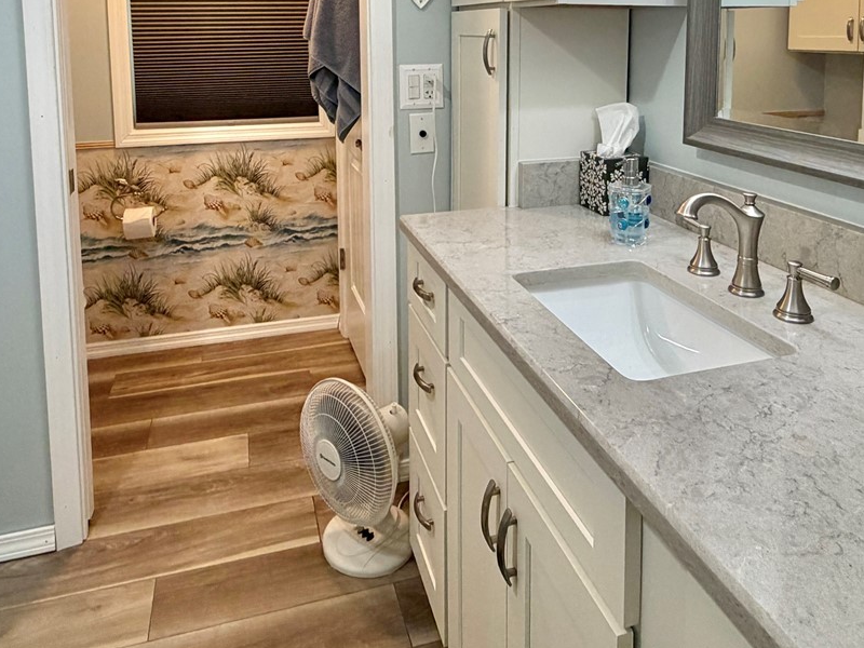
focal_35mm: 28
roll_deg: +1.0
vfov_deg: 45.9
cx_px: 453
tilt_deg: -5.9
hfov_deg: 63.4
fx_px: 699
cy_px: 90
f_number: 2.2
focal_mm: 2.22
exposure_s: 1/120
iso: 200
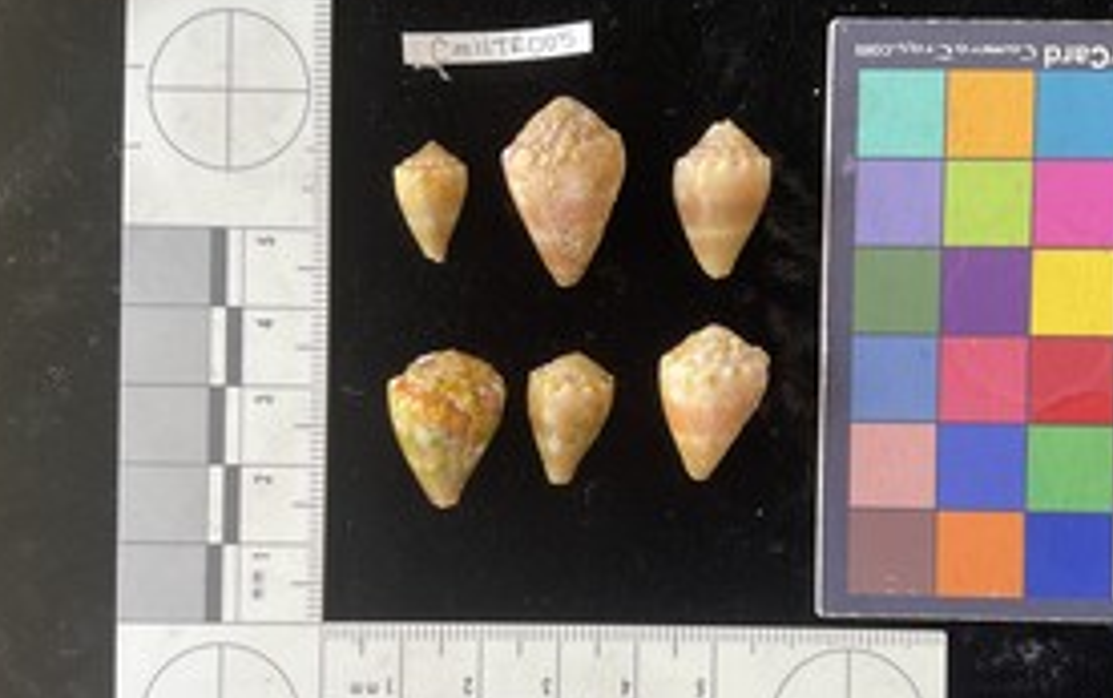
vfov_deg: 32.8
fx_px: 1184
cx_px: 649
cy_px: 405
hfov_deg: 50.1
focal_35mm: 39
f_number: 1.8
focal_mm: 3
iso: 40
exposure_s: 1/60
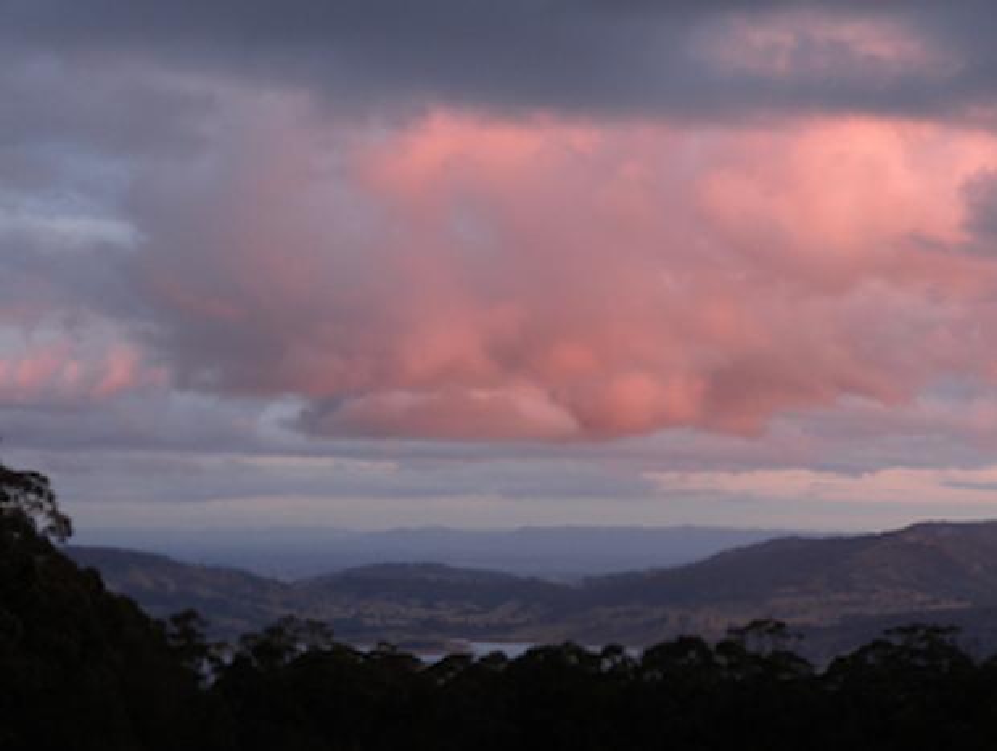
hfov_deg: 17.7
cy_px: 376
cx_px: 498
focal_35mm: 111
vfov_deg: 13.4
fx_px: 3202
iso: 100
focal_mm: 19.78
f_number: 4.2
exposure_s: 1/25
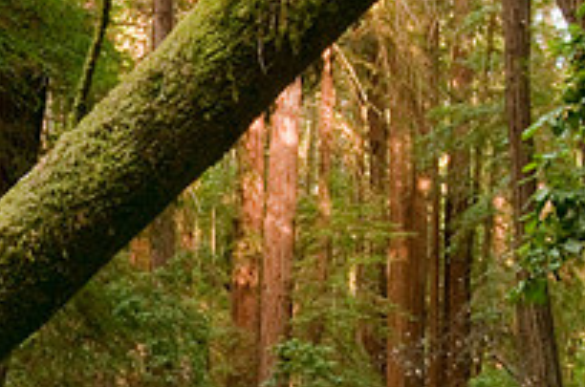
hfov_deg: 21.5
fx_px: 1524
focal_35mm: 94
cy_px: 443
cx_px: 141
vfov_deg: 14.1
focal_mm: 22
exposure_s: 8
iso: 200
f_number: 22
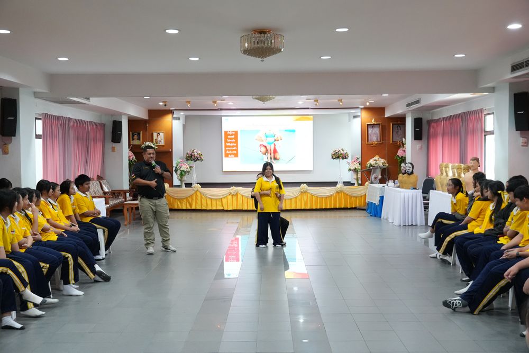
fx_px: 661
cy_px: 176
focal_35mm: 45
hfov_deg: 43.6
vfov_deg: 29.9
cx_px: 264
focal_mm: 30
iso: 3200
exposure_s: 1/160
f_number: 4.5
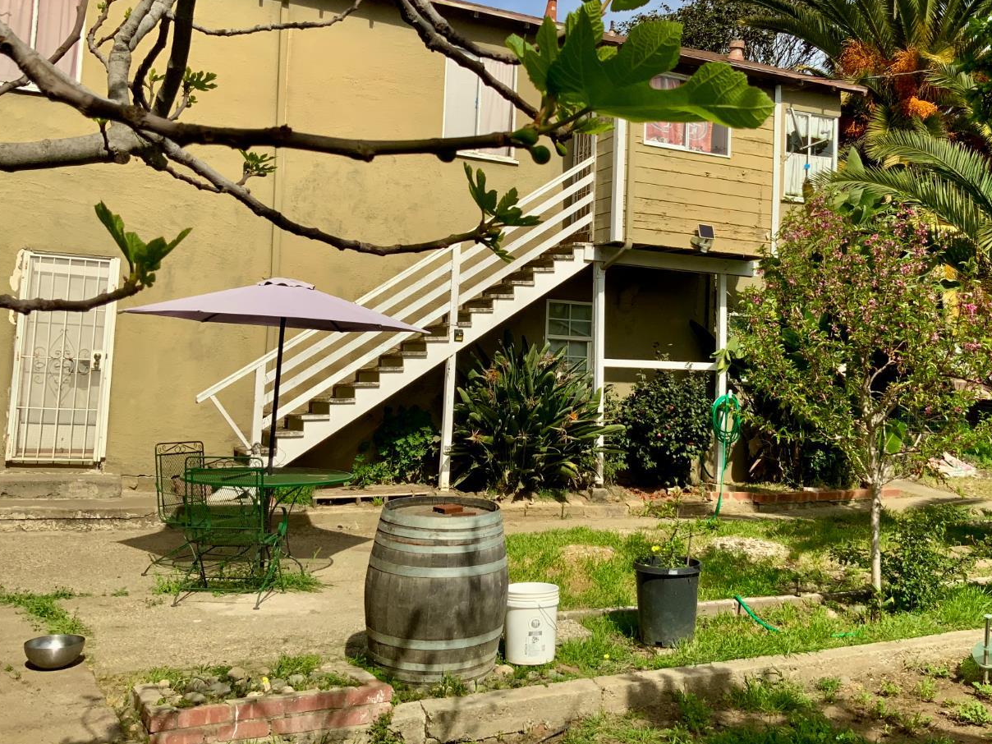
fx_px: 1032
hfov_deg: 51.1
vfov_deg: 39.5
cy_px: 298
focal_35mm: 36
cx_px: 590
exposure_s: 1/2667
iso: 16
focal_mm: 3
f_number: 1.8
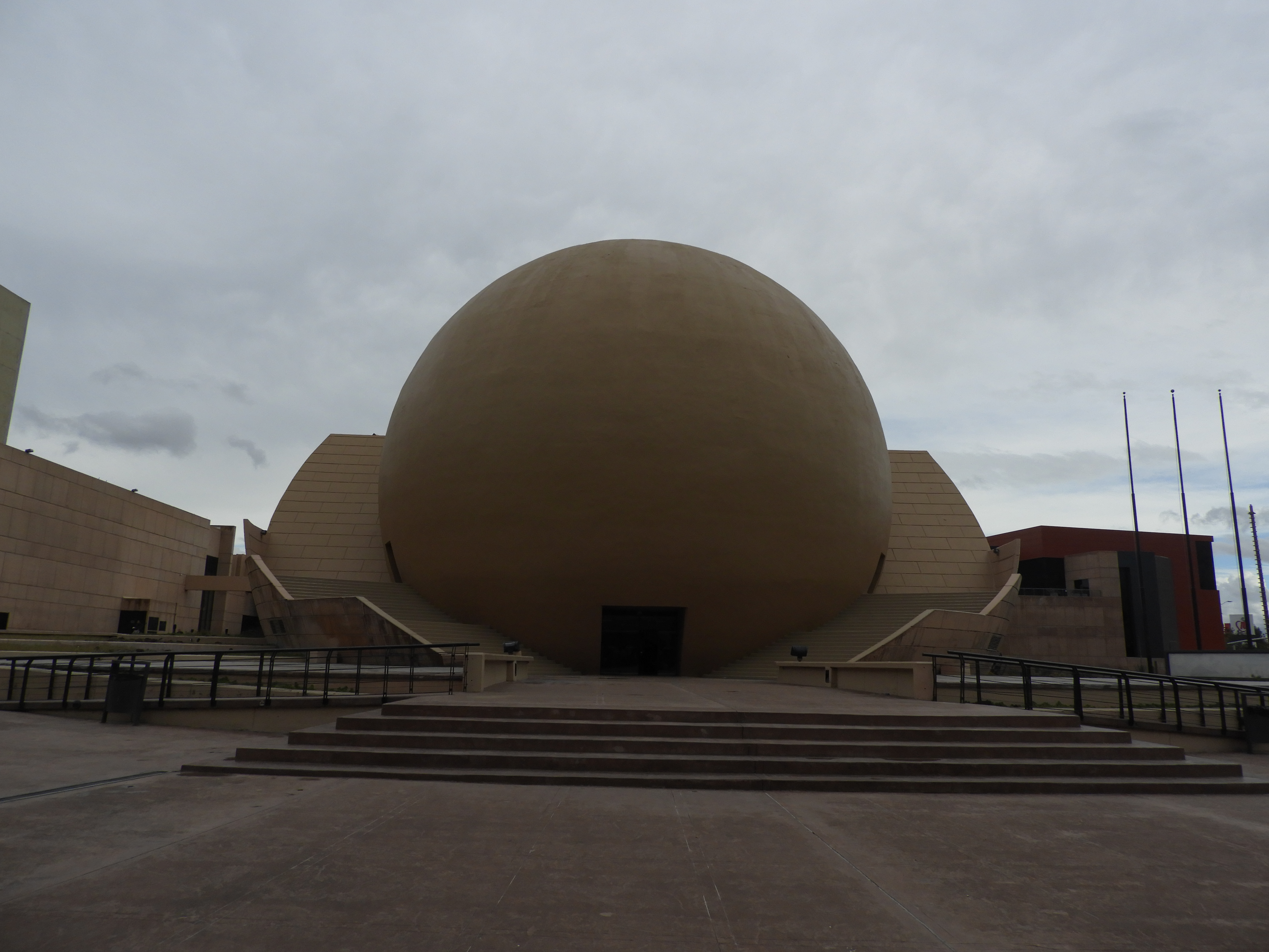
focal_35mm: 24
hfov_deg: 71.6
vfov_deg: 56.8
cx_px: 634
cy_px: 476
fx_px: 880
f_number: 3.3
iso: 100
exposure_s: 1/2000
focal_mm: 4.3
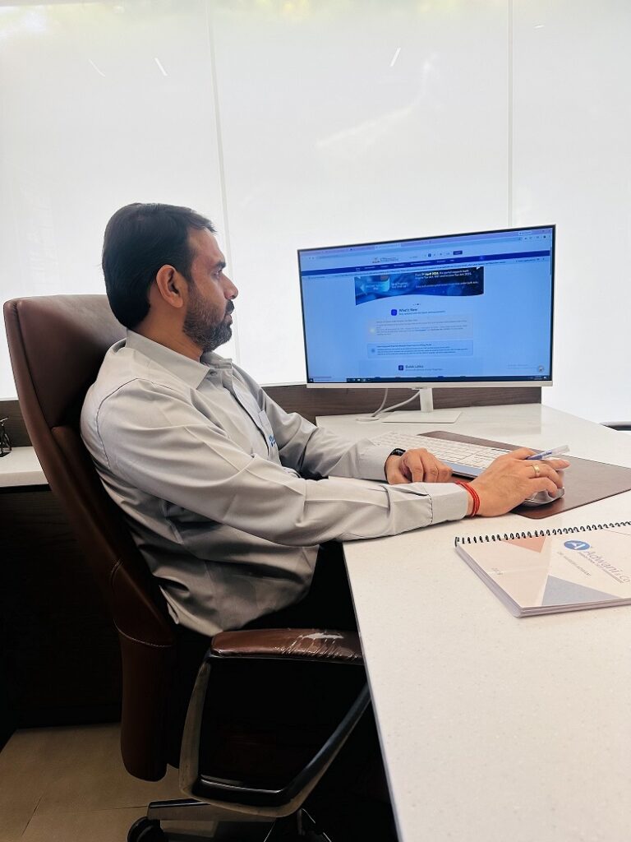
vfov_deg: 71.6
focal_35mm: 24
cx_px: 316
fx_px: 583
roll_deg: +2.9
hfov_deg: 56.8
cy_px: 421
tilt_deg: -10.3
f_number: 1.78
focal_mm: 6.86
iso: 80
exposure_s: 1/355
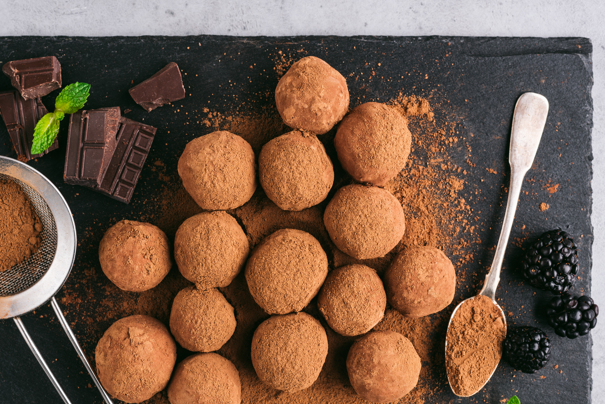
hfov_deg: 30.0
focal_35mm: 67
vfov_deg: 20.3
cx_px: 261
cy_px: 253
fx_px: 1126
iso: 100
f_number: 8
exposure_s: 1/160
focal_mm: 50
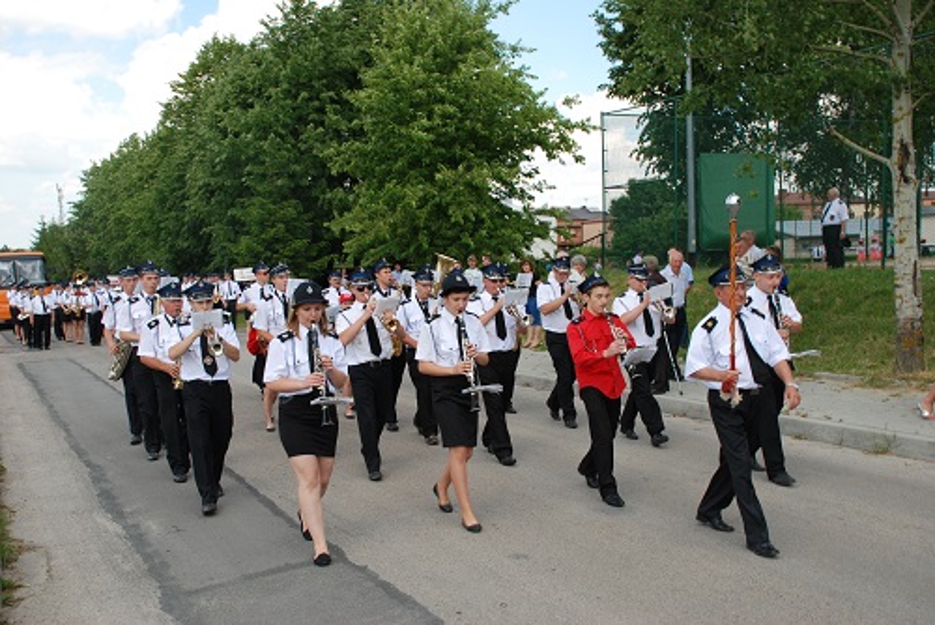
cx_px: 468
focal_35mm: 39
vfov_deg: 34.3
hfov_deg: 49.5
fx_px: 1013
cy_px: 312
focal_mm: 26
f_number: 6.3
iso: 100
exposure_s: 1/125
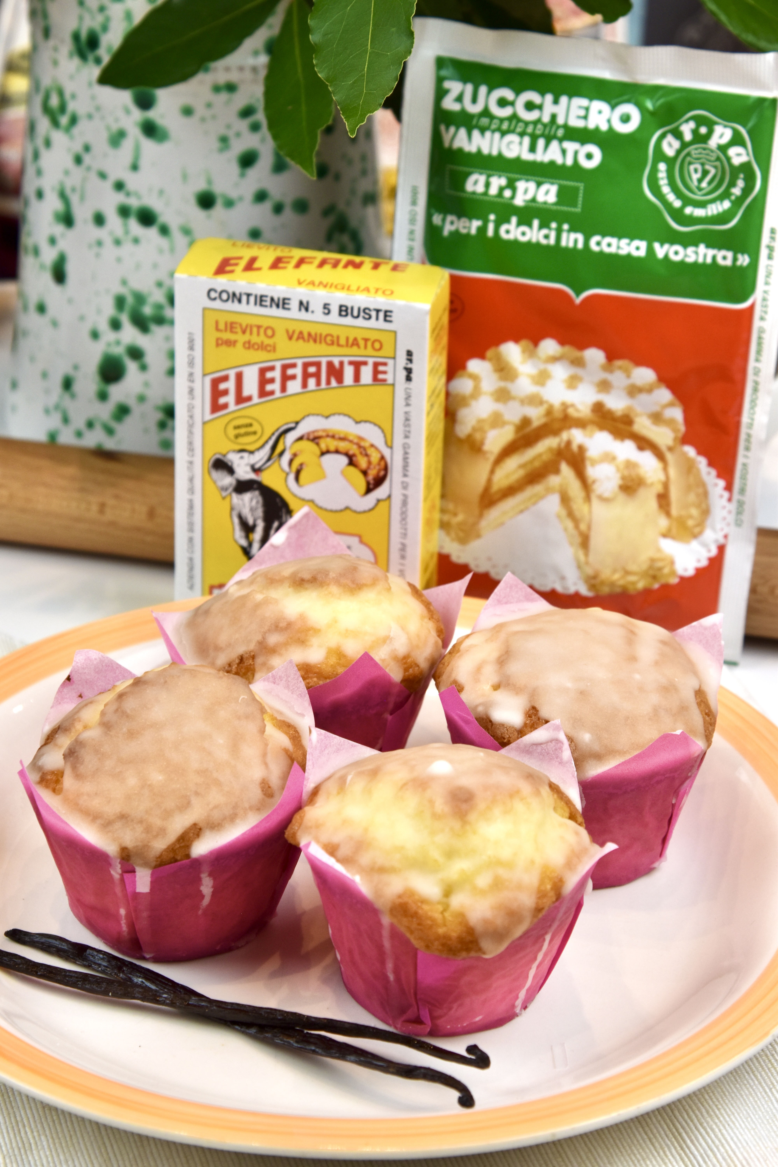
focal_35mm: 112
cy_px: 584
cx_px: 389
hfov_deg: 12.2
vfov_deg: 18.2
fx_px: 3647
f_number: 6.3
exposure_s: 1/160
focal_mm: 75
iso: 400
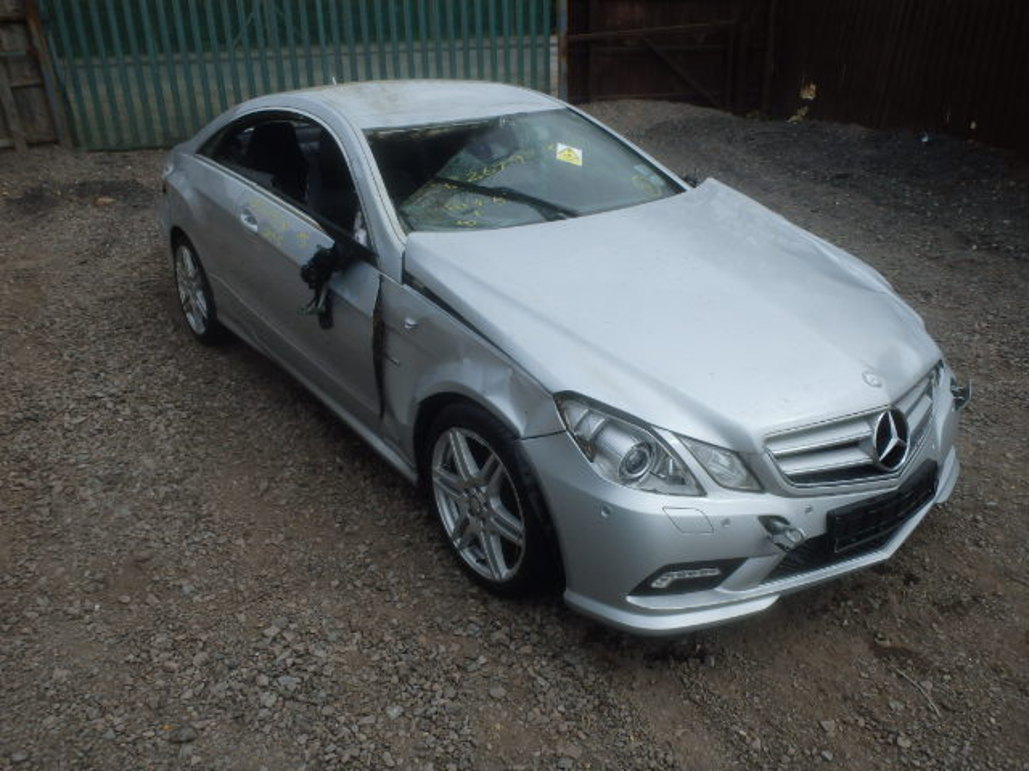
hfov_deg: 63.4
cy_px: 386
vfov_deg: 49.7
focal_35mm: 28
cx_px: 514
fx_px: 832
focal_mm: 5
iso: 125
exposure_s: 1/160
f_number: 11
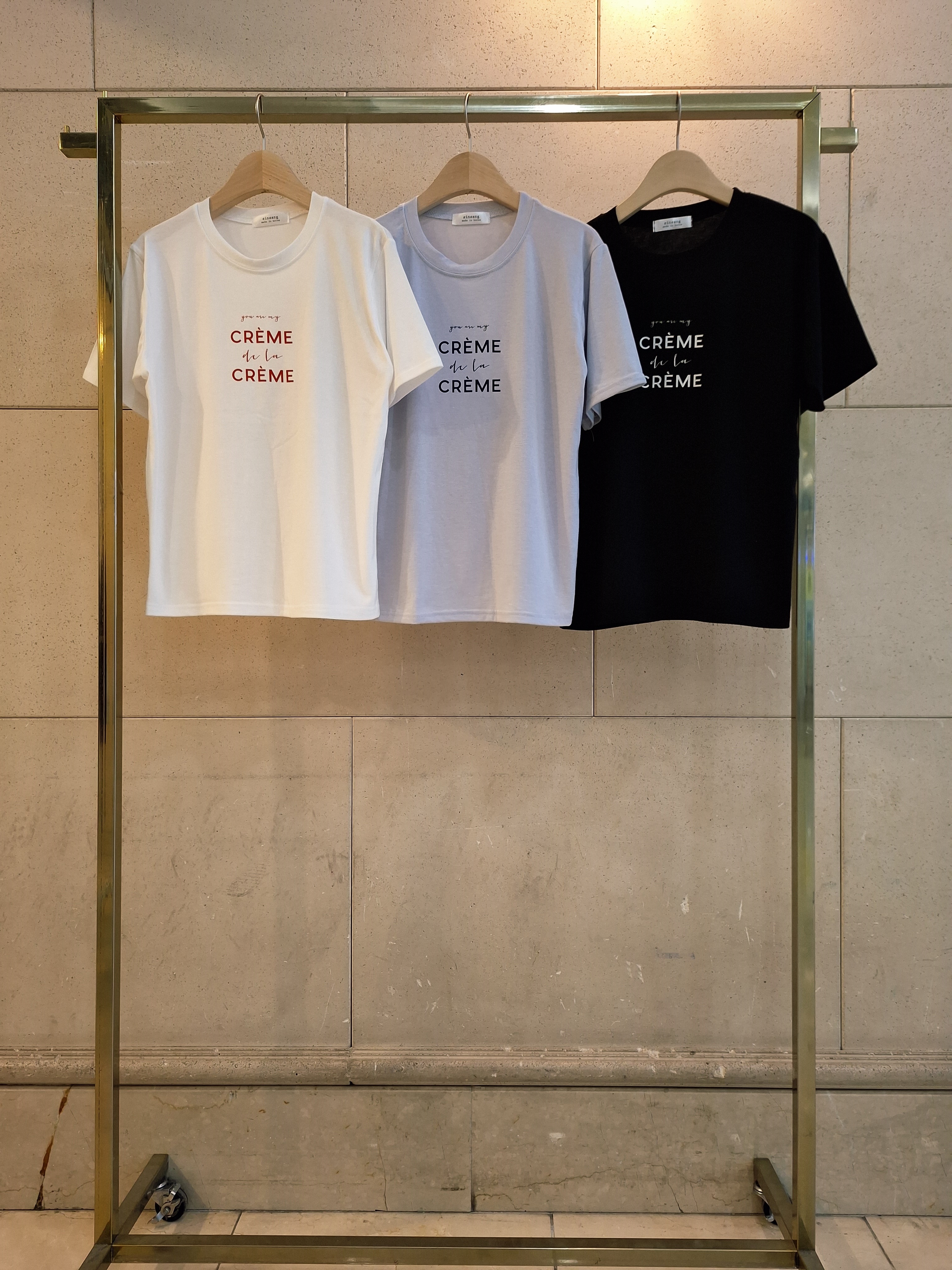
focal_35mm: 25
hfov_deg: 54.9
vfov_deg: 69.4
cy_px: 635
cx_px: 476
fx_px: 917
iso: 200
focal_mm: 5.23
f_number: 1.8
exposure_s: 1/120
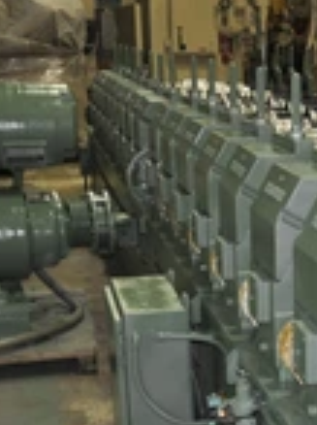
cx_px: 372
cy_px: 384
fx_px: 967
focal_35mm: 79
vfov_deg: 24.1
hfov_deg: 17.8
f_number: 3.8
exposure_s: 1/60
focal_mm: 20
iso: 800
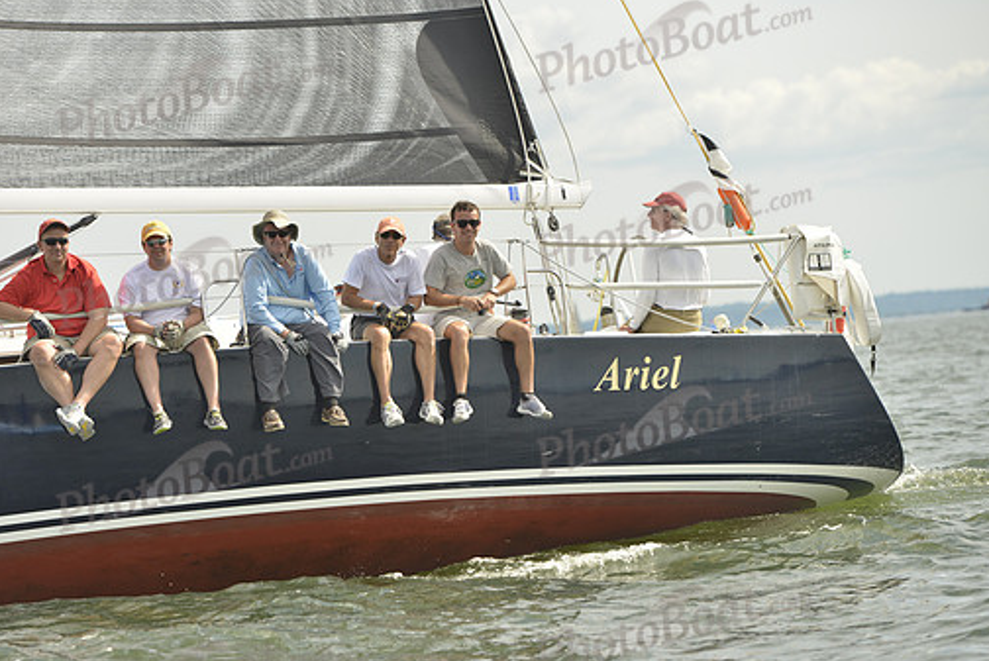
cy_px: 352
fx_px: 5059
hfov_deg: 11.2
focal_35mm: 184
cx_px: 436
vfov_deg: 7.5
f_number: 5.6
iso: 200
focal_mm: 160
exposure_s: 1/1000
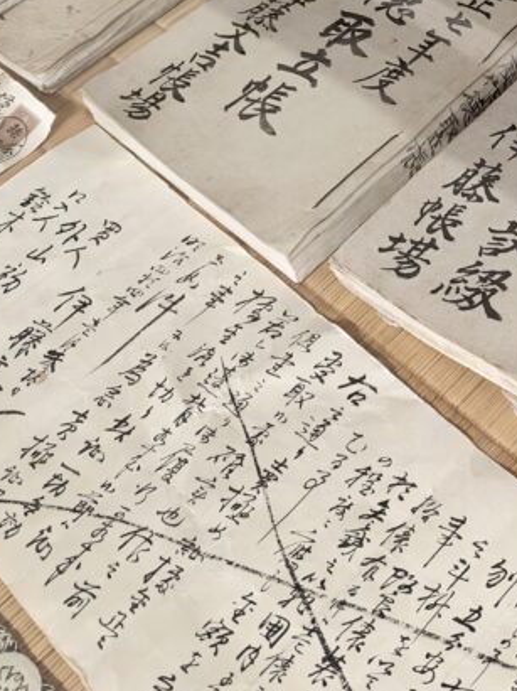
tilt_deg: -44.1
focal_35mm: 60
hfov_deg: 23.0
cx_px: 568
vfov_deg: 29.9
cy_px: -10
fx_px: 1196
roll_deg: +7.3
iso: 250
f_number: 1.8
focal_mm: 6.93
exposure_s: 1/50
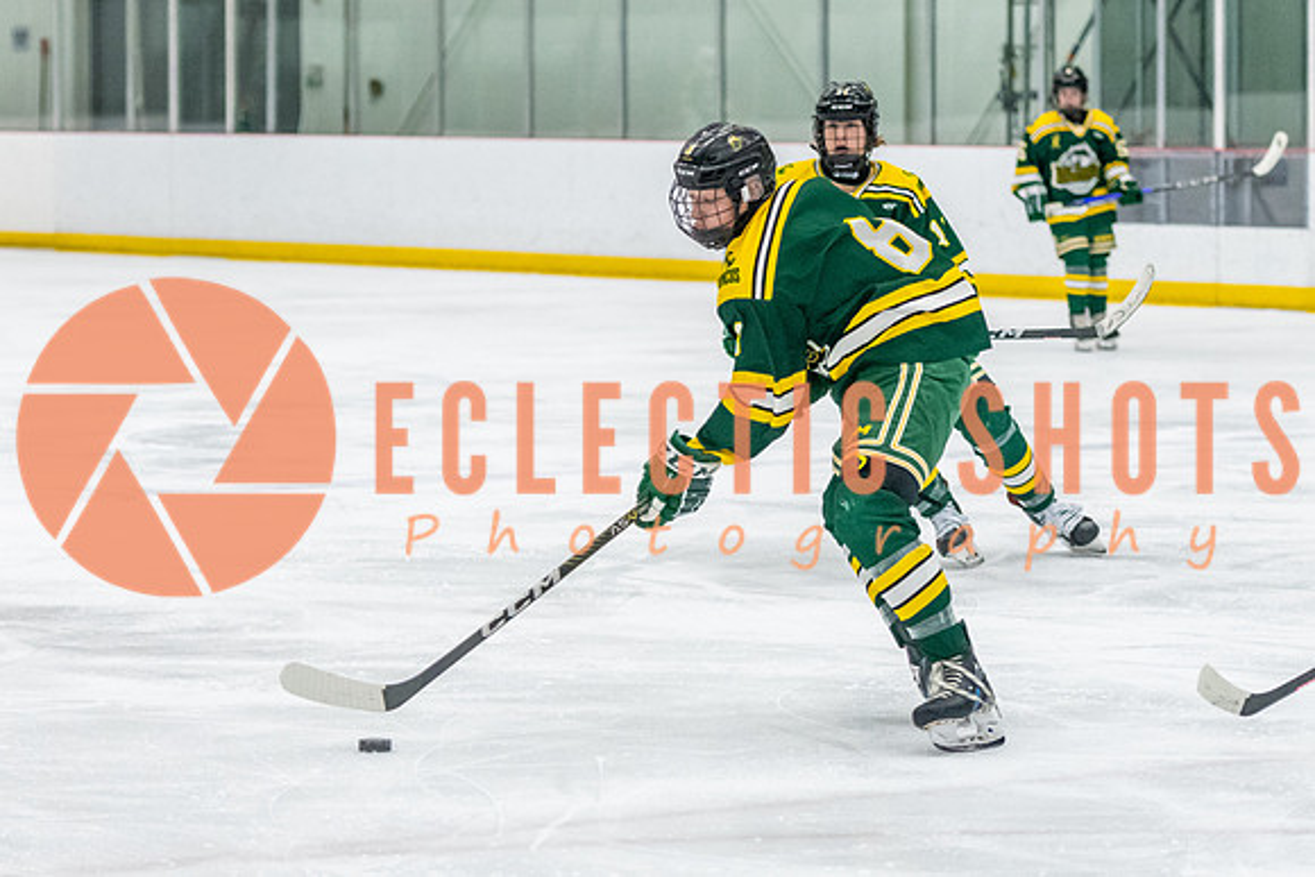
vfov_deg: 8.5
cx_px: 601
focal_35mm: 161
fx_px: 5896
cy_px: 482
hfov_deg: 12.7
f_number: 2.8
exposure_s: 1/800
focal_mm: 86
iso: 4000
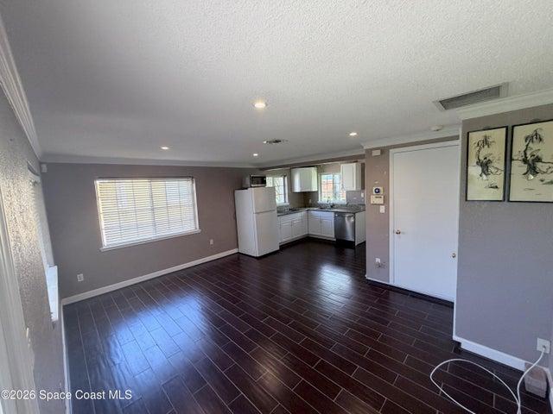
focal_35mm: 14
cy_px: 207
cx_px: 276
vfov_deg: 85.7
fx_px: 224
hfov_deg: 102.1
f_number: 2.2
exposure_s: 1/120
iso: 250
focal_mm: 2.22
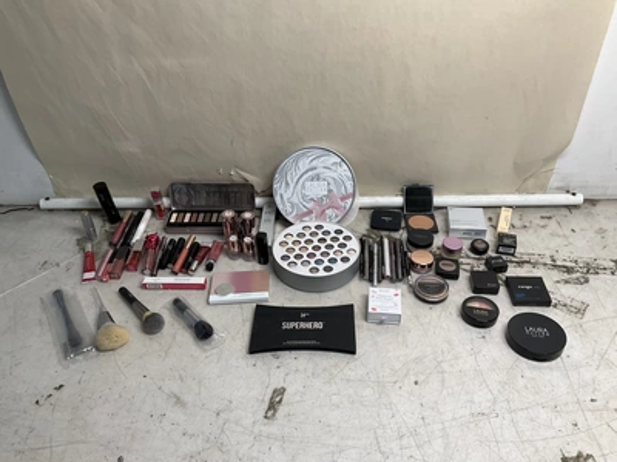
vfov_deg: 48.2
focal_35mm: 29
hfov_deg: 61.7
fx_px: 517
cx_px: 308
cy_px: 231
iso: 64
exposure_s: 1/120
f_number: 1.8
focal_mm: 3
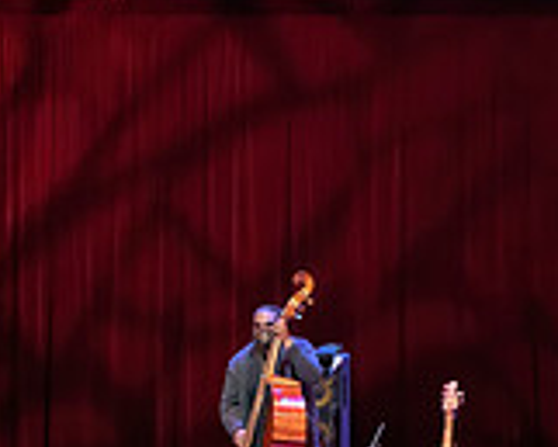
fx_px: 5585
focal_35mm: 338
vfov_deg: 4.6
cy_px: 265
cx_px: 482
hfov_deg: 5.7
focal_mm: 100
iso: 6400
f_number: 4.5
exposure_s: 1/250
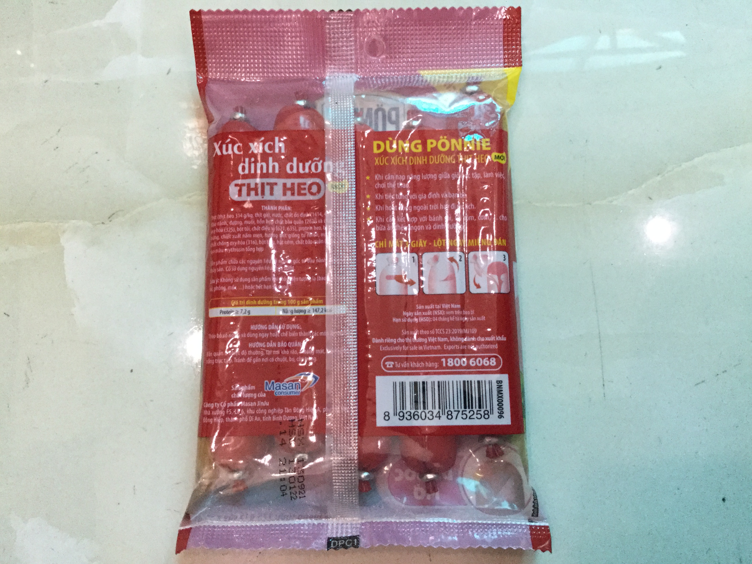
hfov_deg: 58.4
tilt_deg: -79.8
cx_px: 376
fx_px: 673
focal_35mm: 31
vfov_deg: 45.4
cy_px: 282
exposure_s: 1/25
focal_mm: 3.3
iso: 200
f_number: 2.4
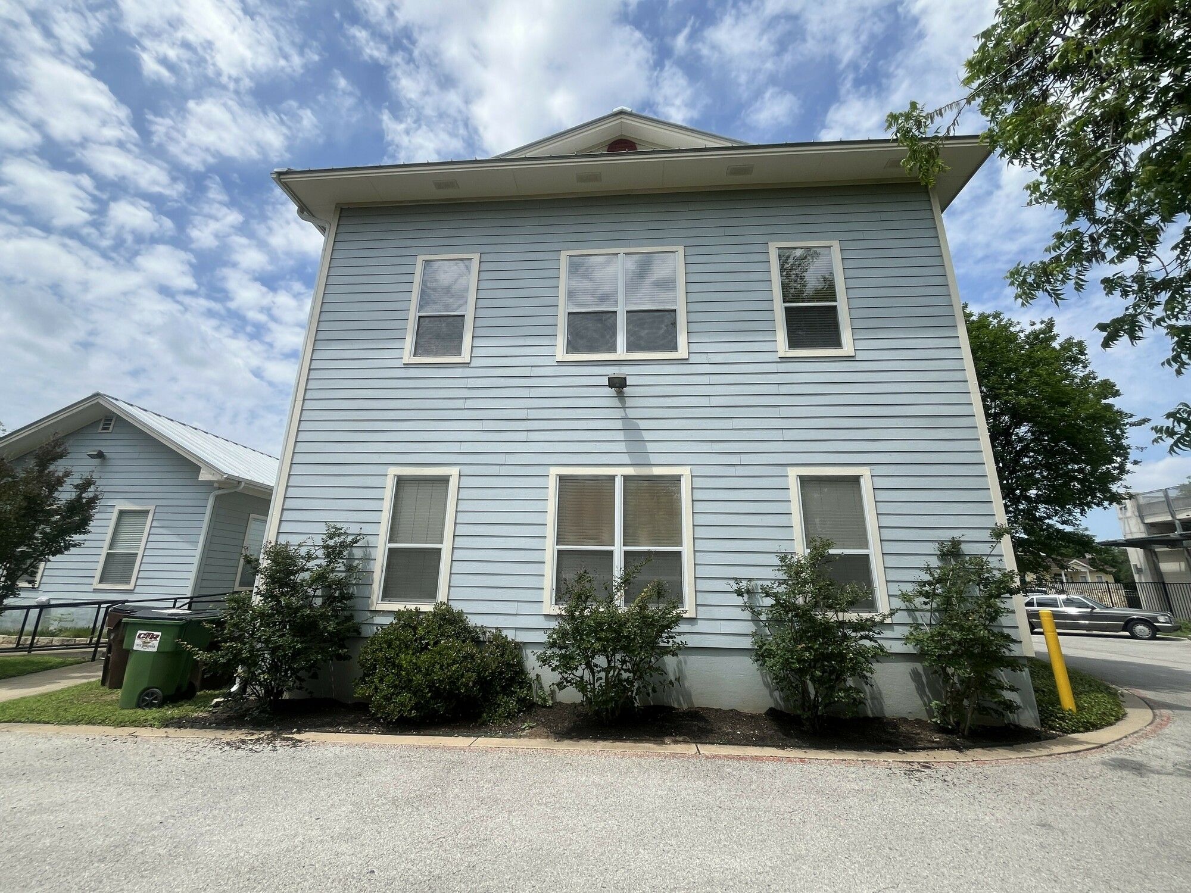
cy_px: 446
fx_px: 447
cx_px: 596
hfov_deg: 106.2
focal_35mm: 13
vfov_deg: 89.9
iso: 32
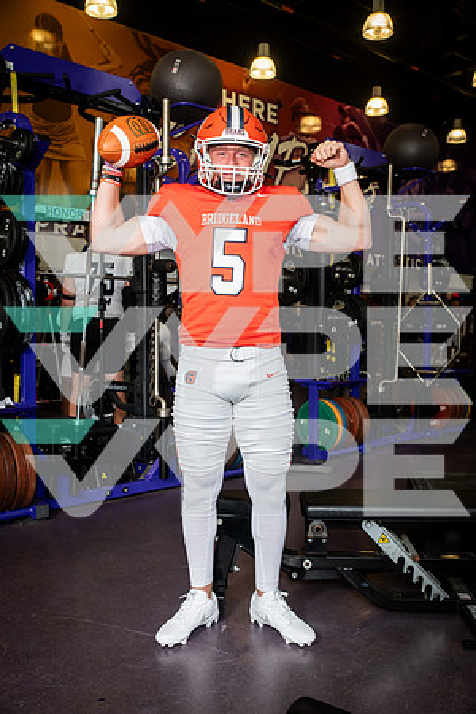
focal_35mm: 35
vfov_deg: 54.4
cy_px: 357
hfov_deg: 37.9
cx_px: 238
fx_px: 694
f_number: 5.6
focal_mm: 35
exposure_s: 1/250
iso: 500
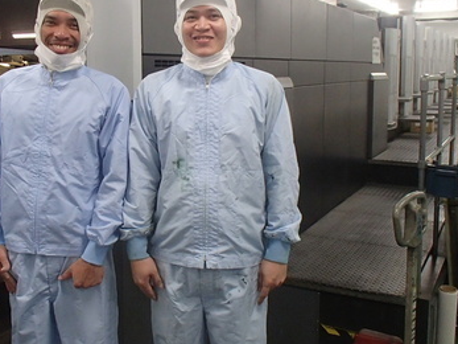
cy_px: 135
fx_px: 569
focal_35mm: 43
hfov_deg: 43.7
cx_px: 185
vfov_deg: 33.5
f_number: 3.9
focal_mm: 5
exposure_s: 1/30
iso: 400
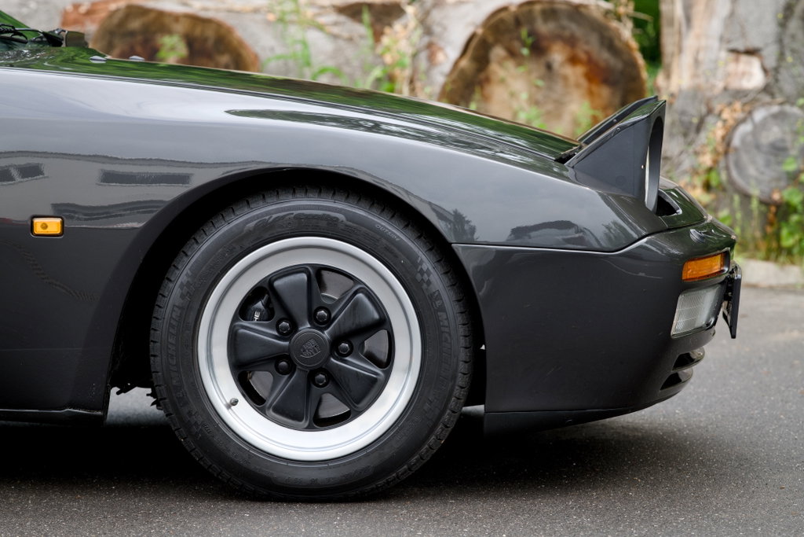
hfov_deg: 15.2
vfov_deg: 10.2
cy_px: 268
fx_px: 3015
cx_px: 402
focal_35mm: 135
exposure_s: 1/400
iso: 400
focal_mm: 135
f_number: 6.3
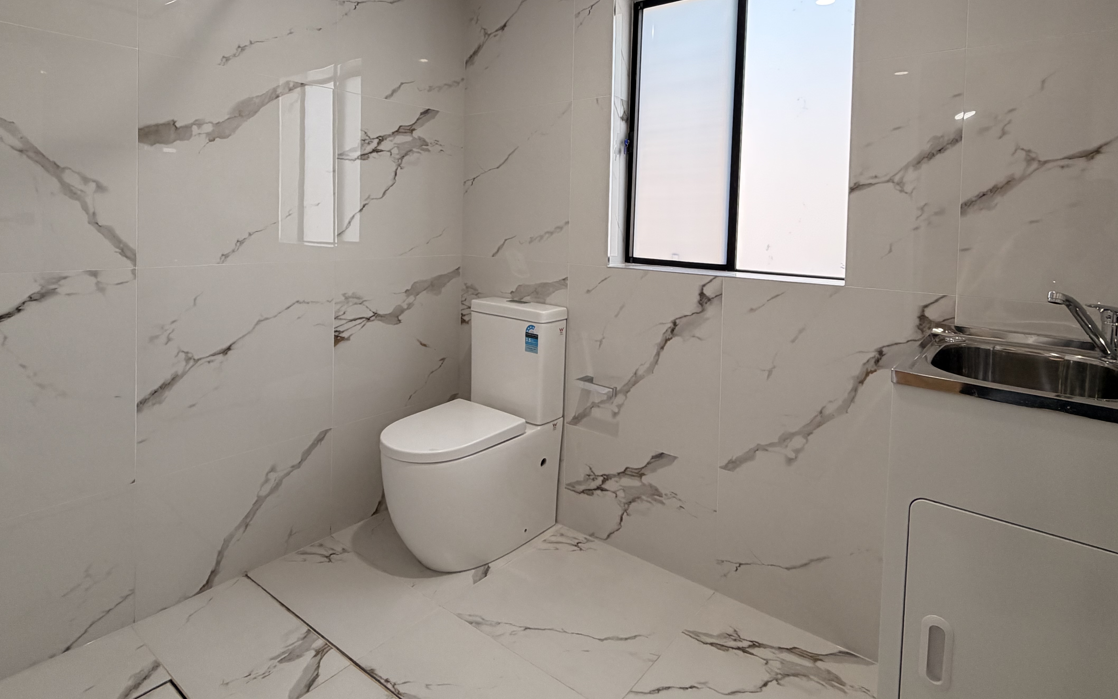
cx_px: 560
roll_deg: -2.0
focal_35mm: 20
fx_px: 609
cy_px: 235
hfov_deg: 85.1
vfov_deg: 58.4
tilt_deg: -2.3
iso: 125
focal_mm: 2.22
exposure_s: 1/100
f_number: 2.2
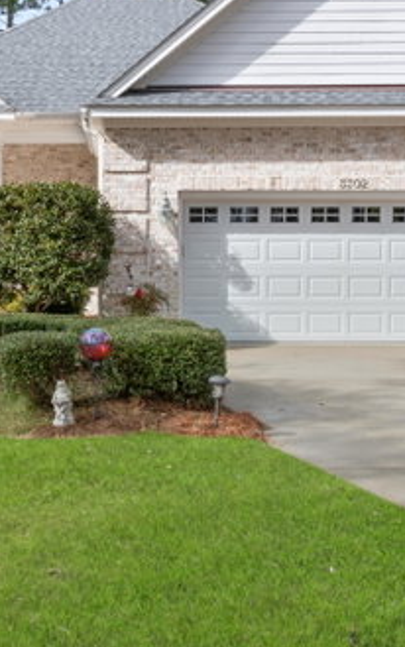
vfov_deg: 40.9
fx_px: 864
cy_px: 269
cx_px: 108
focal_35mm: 49
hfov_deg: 26.1
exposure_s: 1/250
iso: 100
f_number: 8
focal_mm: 15
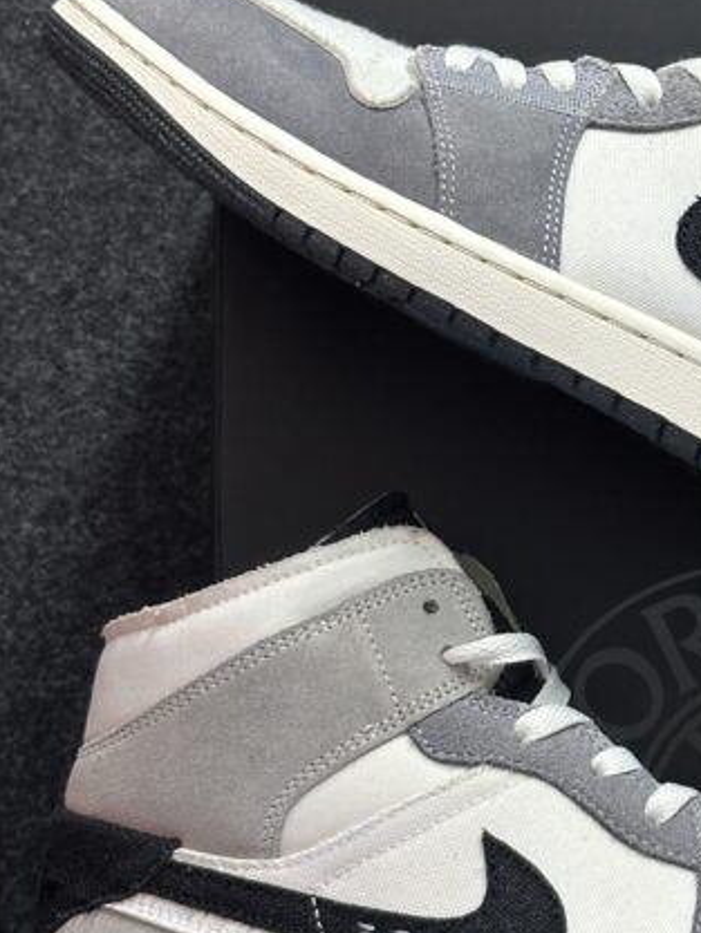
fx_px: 2483
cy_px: 543
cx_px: 649
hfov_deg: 15.8
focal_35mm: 92
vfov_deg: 21.3
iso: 200
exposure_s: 1/50
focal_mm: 6.86
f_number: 1.78
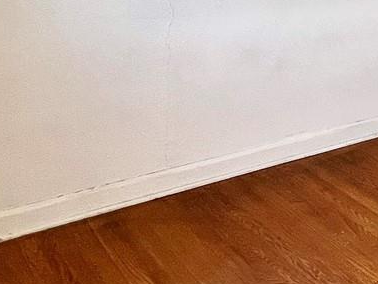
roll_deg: -1.0
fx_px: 601
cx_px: 531
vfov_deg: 24.0
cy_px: -63
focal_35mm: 55
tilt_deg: -3.3
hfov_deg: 27.2
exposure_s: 1/99
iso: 100
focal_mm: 1.57
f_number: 1.8
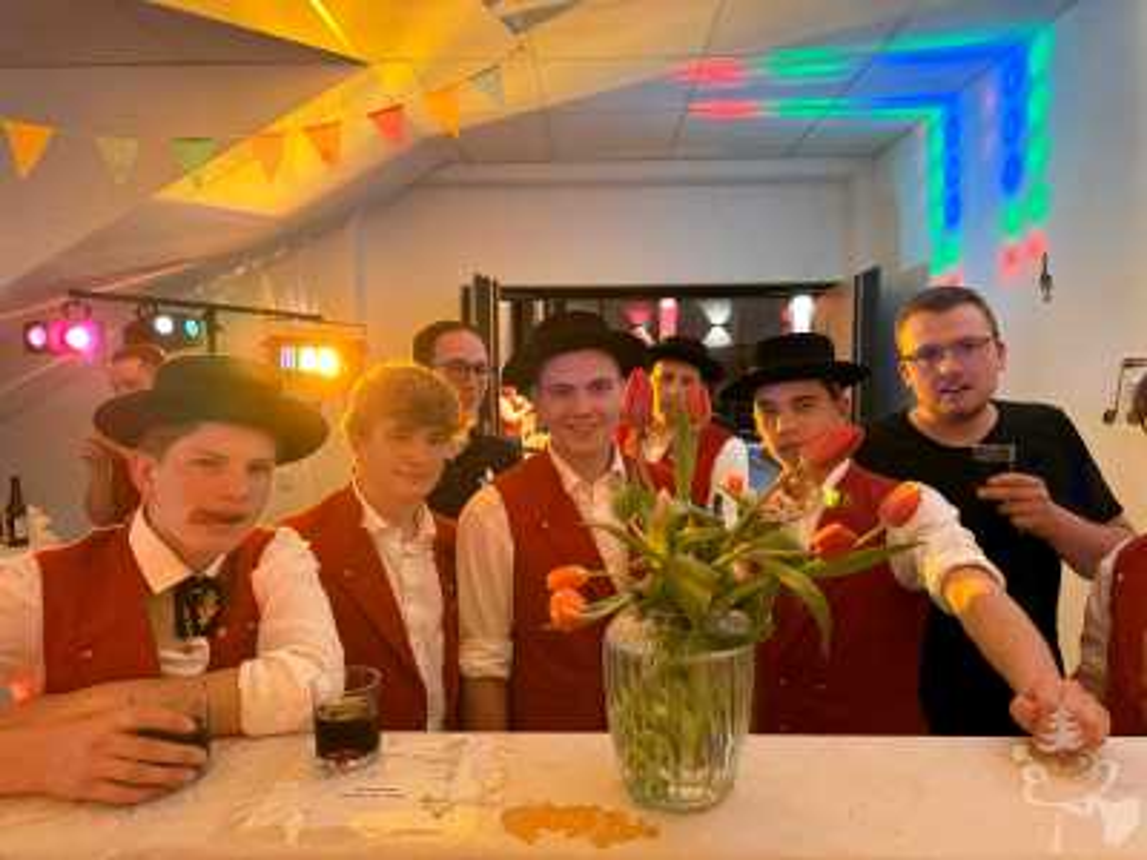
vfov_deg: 56.8
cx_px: 574
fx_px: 795
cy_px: 430
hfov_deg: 71.6
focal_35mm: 24
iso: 800
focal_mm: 6.76
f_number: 1.78
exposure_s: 1/25
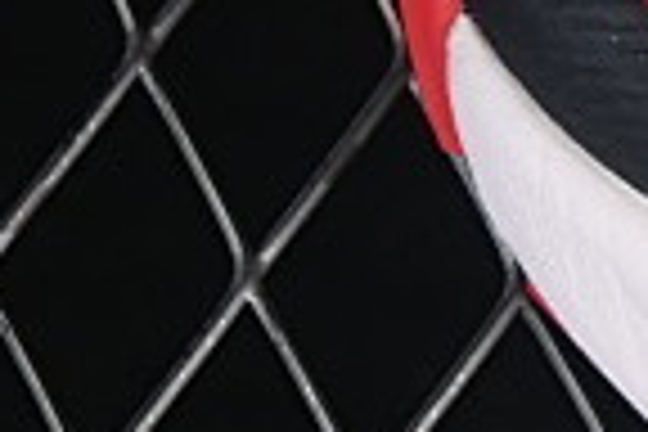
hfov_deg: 3.5
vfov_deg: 2.4
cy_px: -580
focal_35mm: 561
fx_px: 10097
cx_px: 2228
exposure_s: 1/80
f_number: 7.1
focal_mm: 50
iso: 160
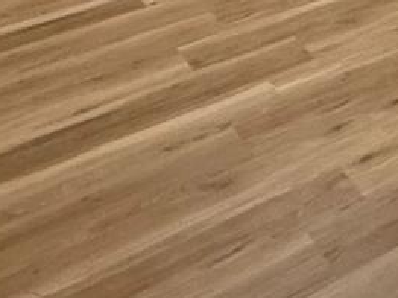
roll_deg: +0.8
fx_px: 885
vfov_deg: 15.7
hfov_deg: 22.6
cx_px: 518
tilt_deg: -9.9
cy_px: -275
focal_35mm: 77
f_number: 2.2
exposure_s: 1/60
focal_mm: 2.22
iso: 500
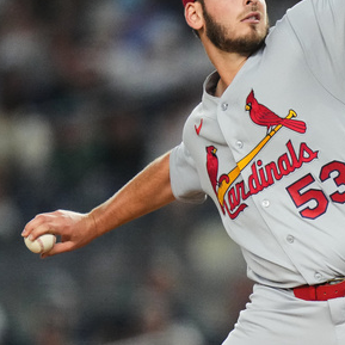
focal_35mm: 1206
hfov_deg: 1.5
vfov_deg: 1.5
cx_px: 408
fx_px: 13599
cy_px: 232
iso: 6400
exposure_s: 1/5000
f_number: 2.8
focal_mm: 400
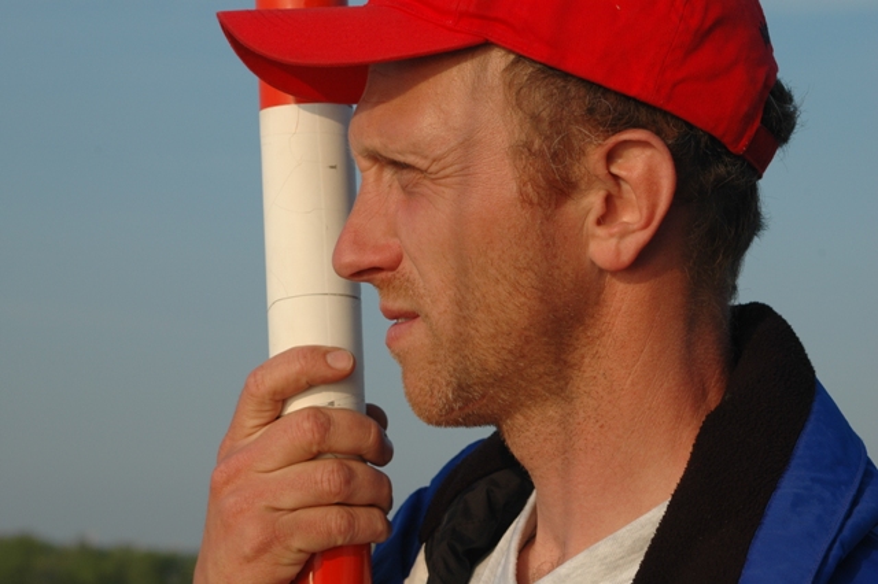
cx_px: 439
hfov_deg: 19.5
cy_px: 292
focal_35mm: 105
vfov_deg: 13.0
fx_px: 2559
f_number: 9
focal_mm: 70
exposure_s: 1/320
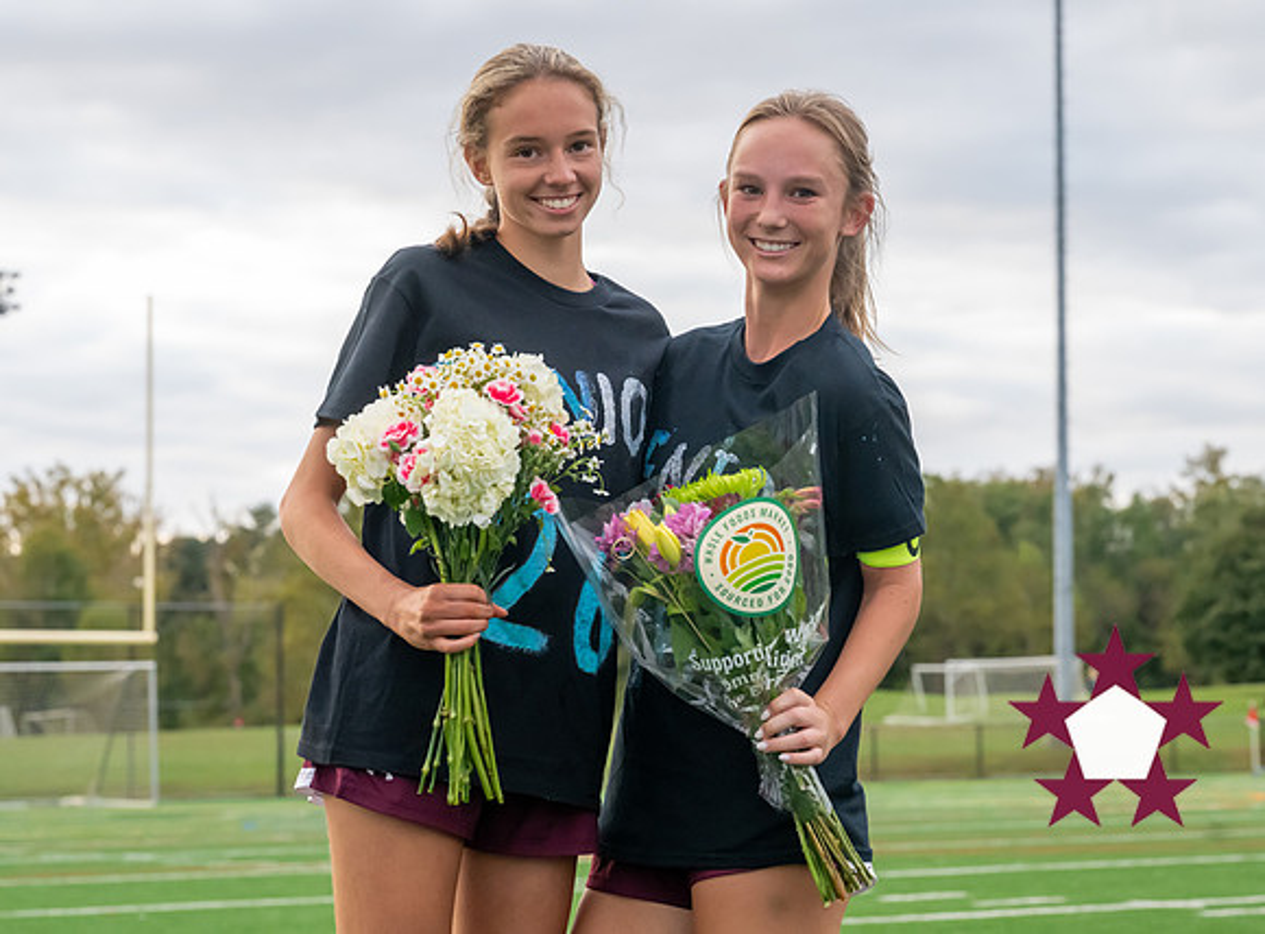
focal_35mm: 88
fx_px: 3214
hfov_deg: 22.2
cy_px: 431
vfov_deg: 16.5
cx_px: 778
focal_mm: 70
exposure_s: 1/800
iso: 3600
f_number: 5.6
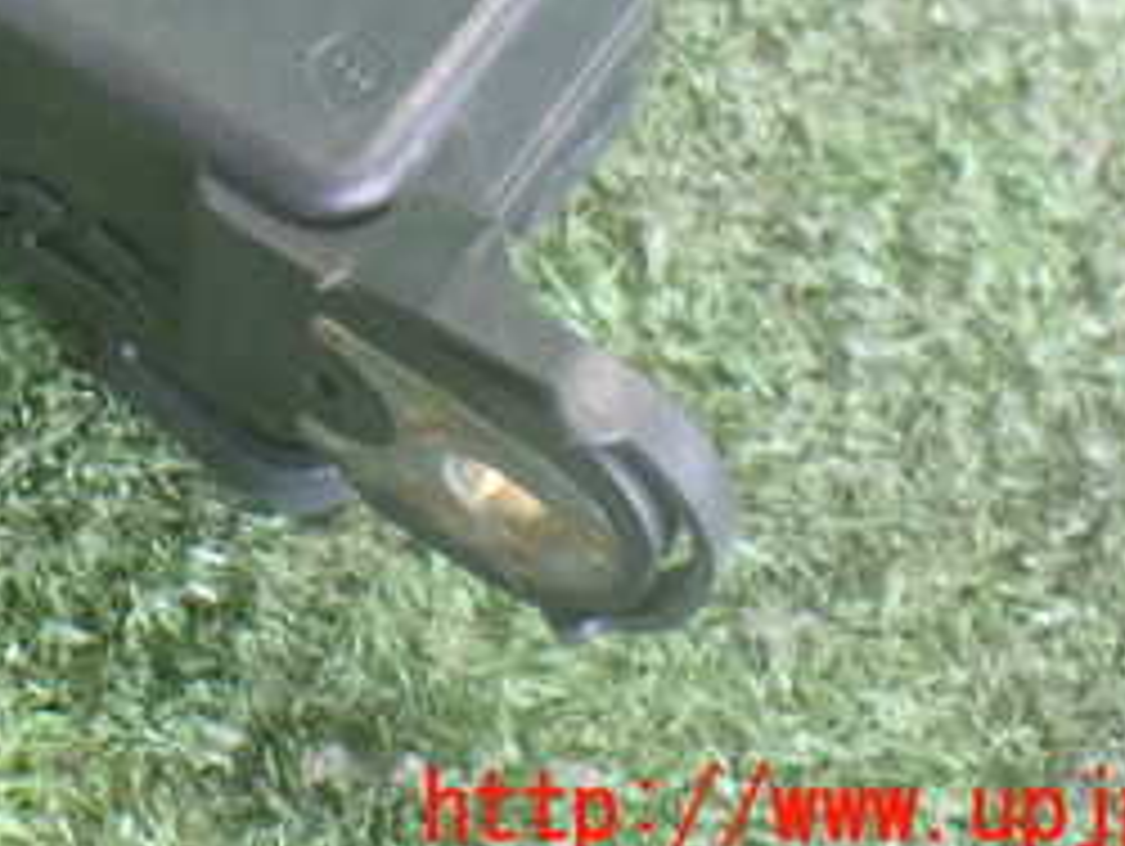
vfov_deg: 19.4
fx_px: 2342
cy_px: -144
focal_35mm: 72
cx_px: 90
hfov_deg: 26.0
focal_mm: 5.4
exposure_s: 1/30
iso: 800
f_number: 2.3
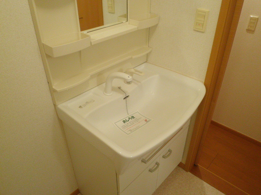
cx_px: 130
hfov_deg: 67.3
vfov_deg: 53.1
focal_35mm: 26
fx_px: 196
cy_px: 98
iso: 160
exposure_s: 1/20
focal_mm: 4.7
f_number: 2.8
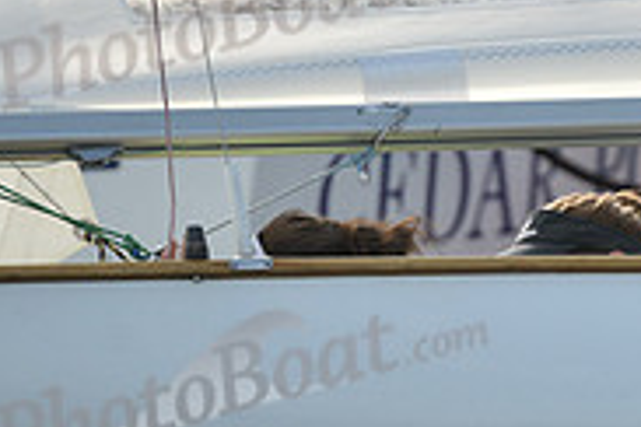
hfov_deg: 1.1
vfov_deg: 0.7
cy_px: 152
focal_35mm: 1898
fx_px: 33792
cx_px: 673
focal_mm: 600
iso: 250
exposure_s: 1/1600
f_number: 4.5
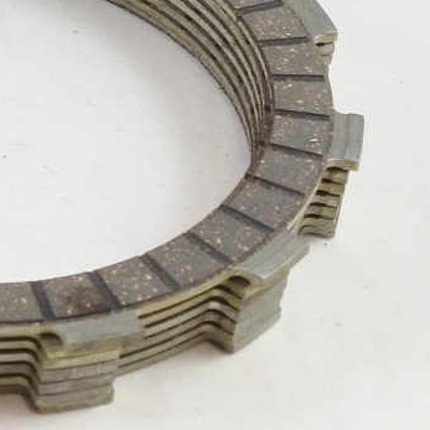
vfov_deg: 9.8
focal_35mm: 172
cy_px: -281
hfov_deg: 9.5
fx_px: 2417
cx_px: -454
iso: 560
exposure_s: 1/125
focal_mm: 14.3
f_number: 4
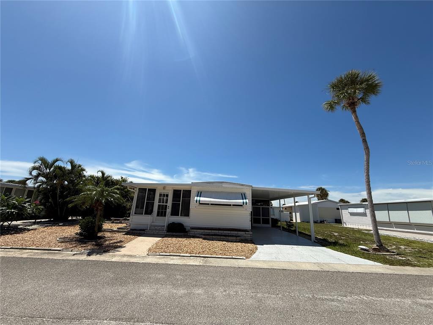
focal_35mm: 14
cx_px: 216
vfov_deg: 85.7
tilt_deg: +16.3
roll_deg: -2.9
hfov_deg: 102.1
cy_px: 162
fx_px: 175
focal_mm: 2.22
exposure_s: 1/3289
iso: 50
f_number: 2.2
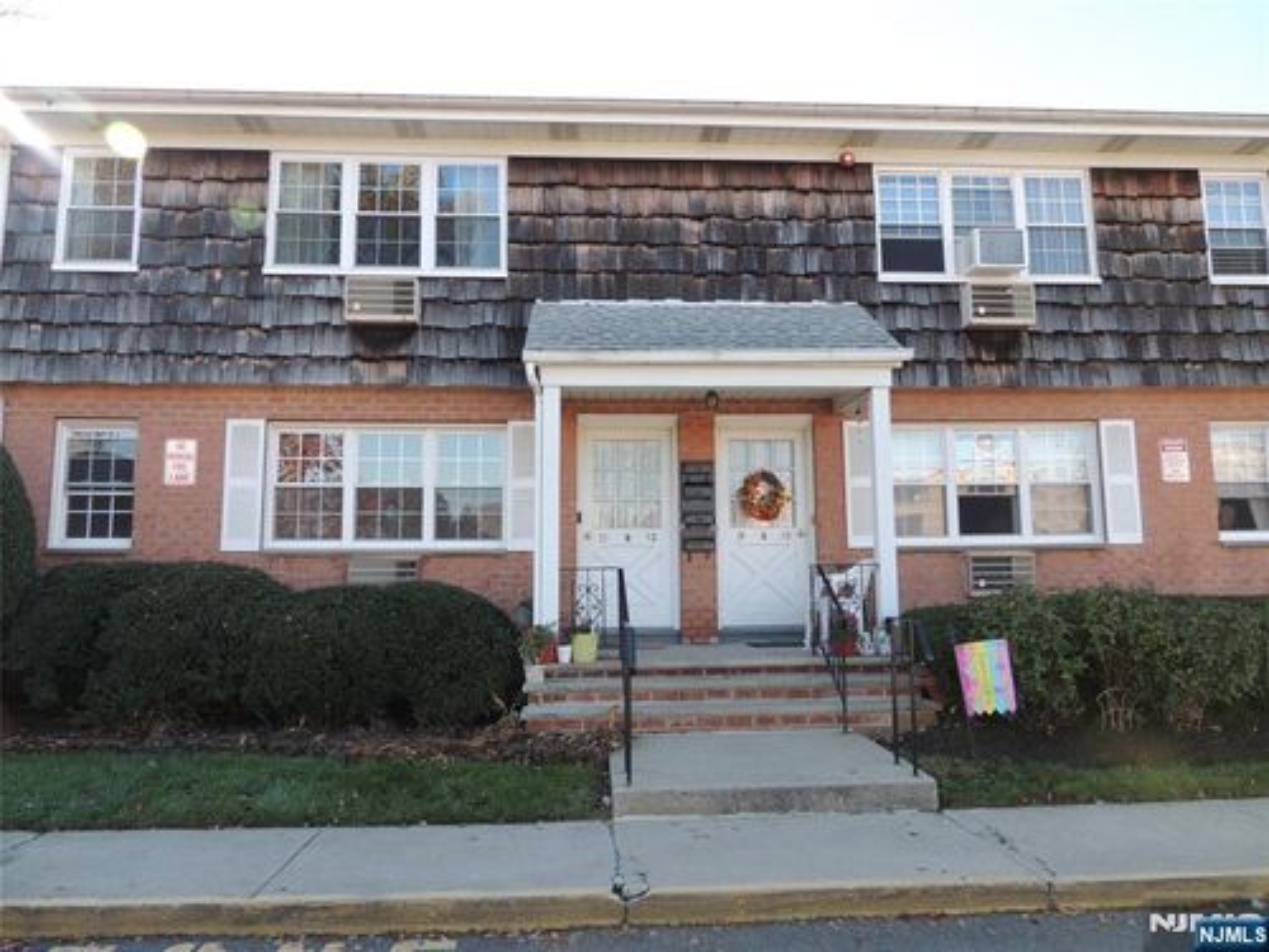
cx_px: 634
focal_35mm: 24
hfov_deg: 71.6
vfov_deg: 56.8
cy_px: 476
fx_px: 880
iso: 100
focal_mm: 4.3
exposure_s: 1/200
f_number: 3
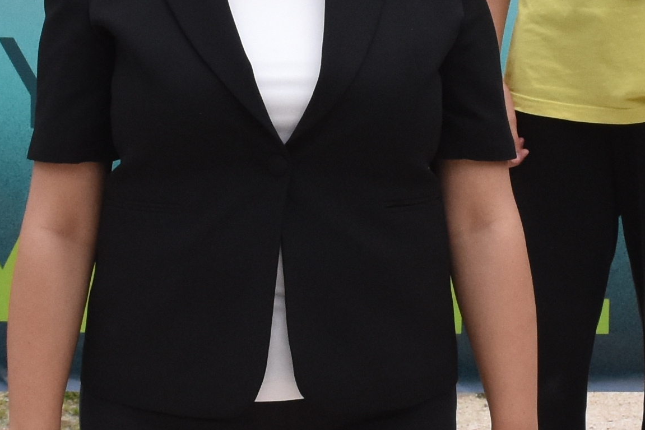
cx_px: 383
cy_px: 62
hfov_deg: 11.9
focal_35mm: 172
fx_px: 3081
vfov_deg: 8.0
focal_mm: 22
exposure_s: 1/320
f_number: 8
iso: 800
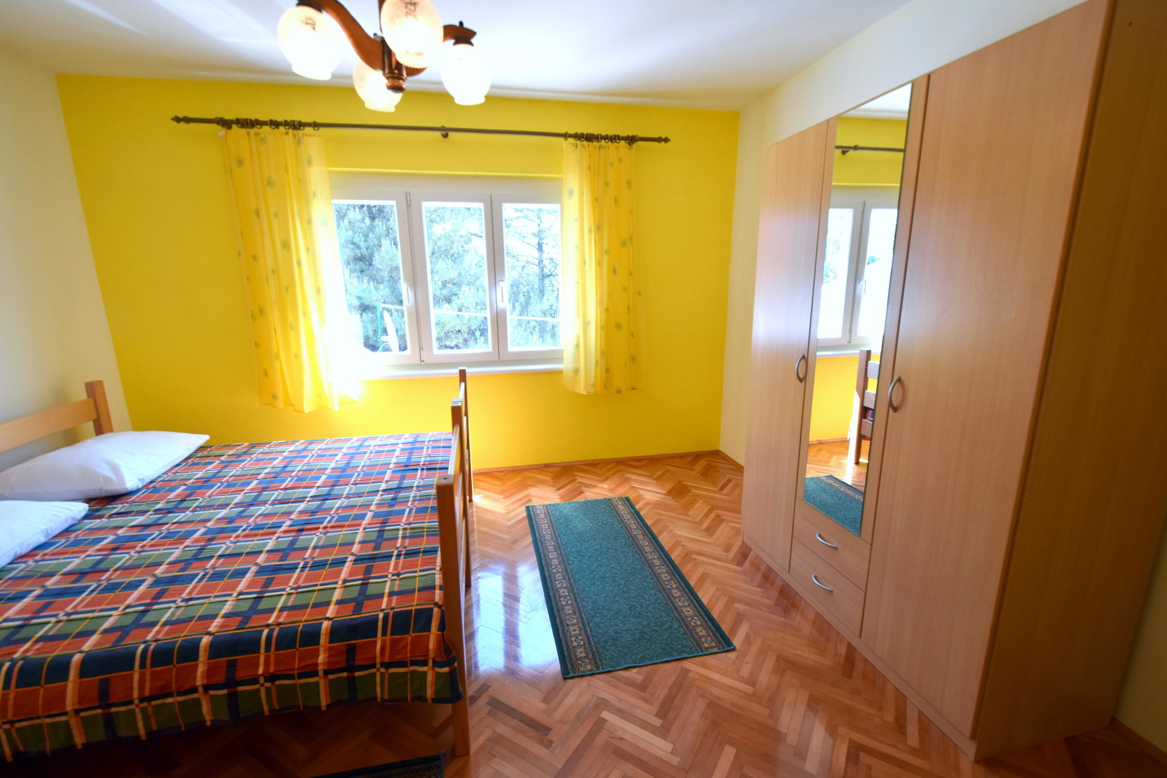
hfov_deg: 100.4
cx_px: 584
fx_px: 486
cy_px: 389
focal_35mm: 15
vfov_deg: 77.3
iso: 400
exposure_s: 1/125
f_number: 5.6
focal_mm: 10
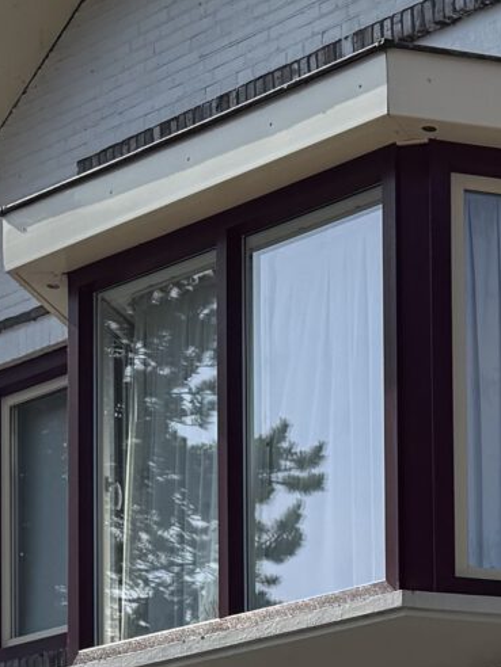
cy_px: 1040
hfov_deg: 11.1
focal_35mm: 125
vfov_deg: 14.6
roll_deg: +0.7
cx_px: 896
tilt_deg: +4.4
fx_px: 2412
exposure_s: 1/3413
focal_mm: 6.76
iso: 80
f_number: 1.78
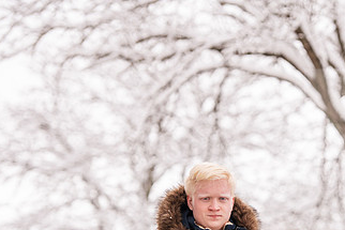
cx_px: 272
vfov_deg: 6.6
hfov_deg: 9.8
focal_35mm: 209
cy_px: 198
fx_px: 2004
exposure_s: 1/320
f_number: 3.2
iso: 160
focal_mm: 116
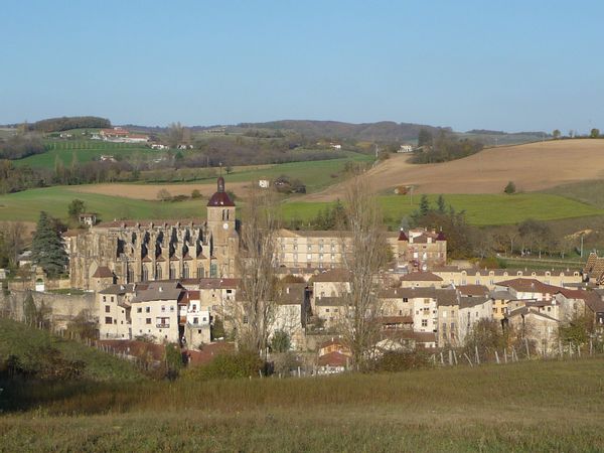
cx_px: 302
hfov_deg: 30.3
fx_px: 1117
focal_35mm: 64
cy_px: 226
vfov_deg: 22.9
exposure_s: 1/1000
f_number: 3.8
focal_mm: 6.3
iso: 100
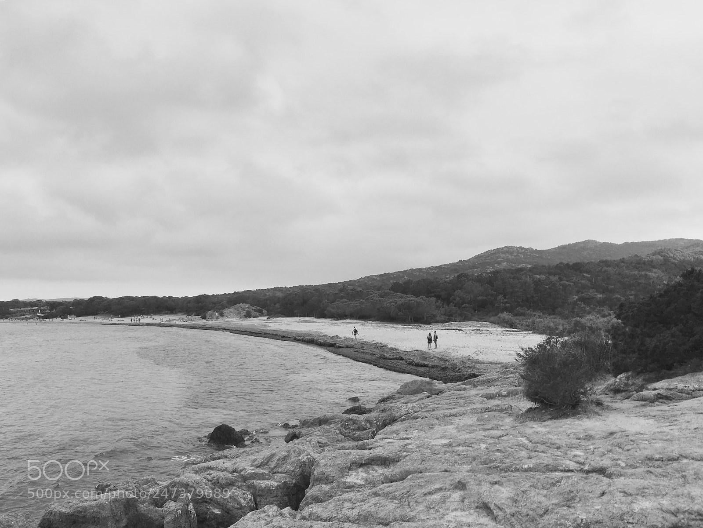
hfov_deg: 61.6
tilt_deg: +4.2
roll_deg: -1.1
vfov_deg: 48.3
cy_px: 264
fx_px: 589
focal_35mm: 29
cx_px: 352
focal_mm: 4.15
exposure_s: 1/641
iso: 25
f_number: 2.2
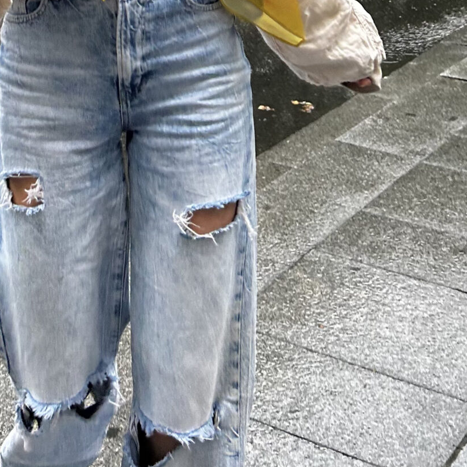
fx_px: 1099
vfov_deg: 20.4
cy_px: -244
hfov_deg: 23.8
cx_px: 126
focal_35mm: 72
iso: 50
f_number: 1.5
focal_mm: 5.7
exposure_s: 1/288
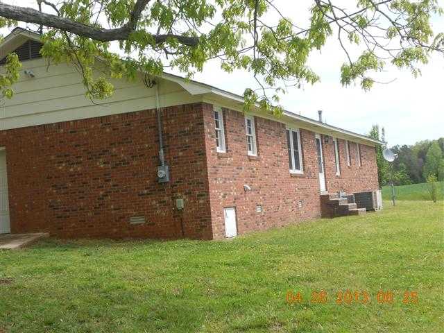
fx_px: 718
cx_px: 222
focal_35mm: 56
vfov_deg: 26.1
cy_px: 166
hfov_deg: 34.3
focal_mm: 10
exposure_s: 1/250
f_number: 5.2
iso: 80
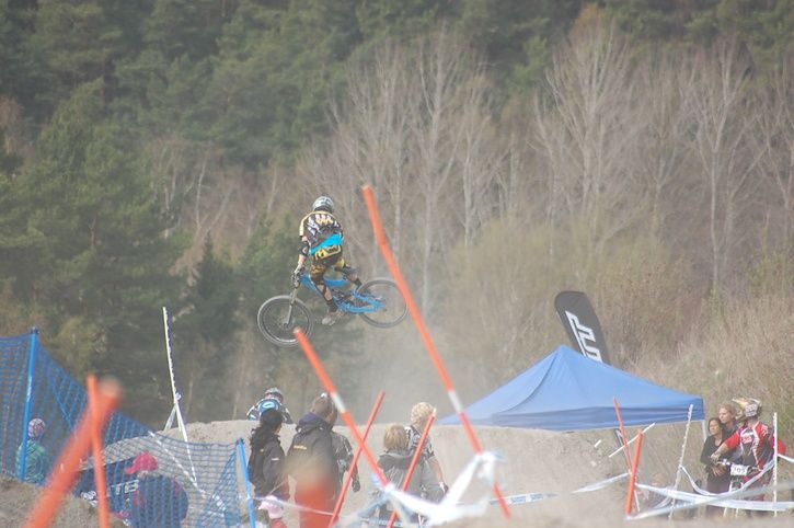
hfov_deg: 4.6
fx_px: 9916
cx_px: 397
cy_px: 264
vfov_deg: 3.0
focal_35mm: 450
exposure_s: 1/1000
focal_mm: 300
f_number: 5.6
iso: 400
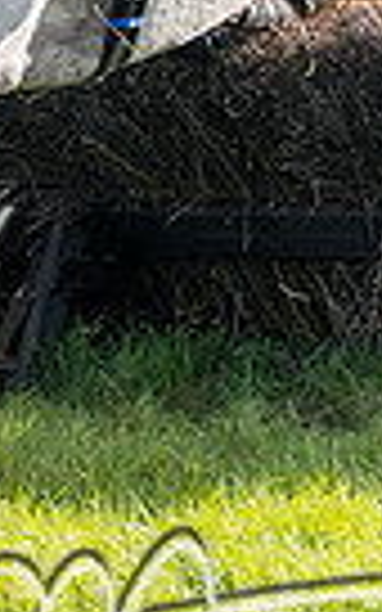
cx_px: -623
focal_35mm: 389
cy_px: -6
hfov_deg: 3.3
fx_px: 6480
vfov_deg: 5.4
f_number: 4
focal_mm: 70
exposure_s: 1/1600
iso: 400
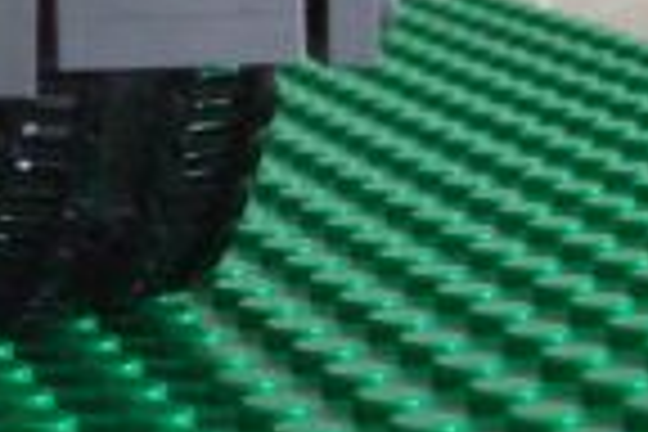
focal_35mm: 166
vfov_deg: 8.1
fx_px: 2988
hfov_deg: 11.6
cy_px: -171
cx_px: -446
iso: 160
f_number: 2.7
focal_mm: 6
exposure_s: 1/11.2
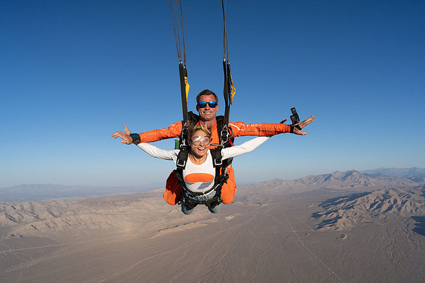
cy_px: 142
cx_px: 212
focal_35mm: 24
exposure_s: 1/2000
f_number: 9
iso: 800
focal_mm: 24
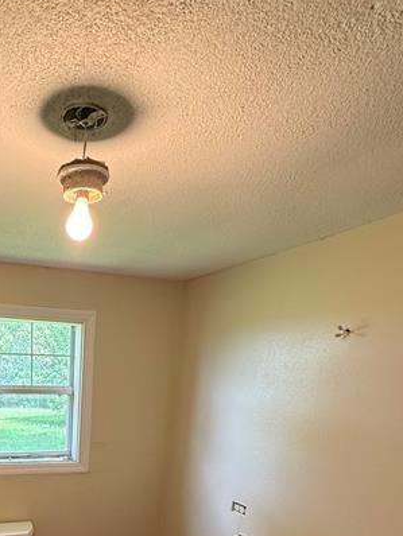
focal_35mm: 27
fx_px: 419
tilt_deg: -14.8
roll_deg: -2.8
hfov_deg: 47.4
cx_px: 59
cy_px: 483
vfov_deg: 56.3
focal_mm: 2.22
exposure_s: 1/120
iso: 250
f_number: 2.2
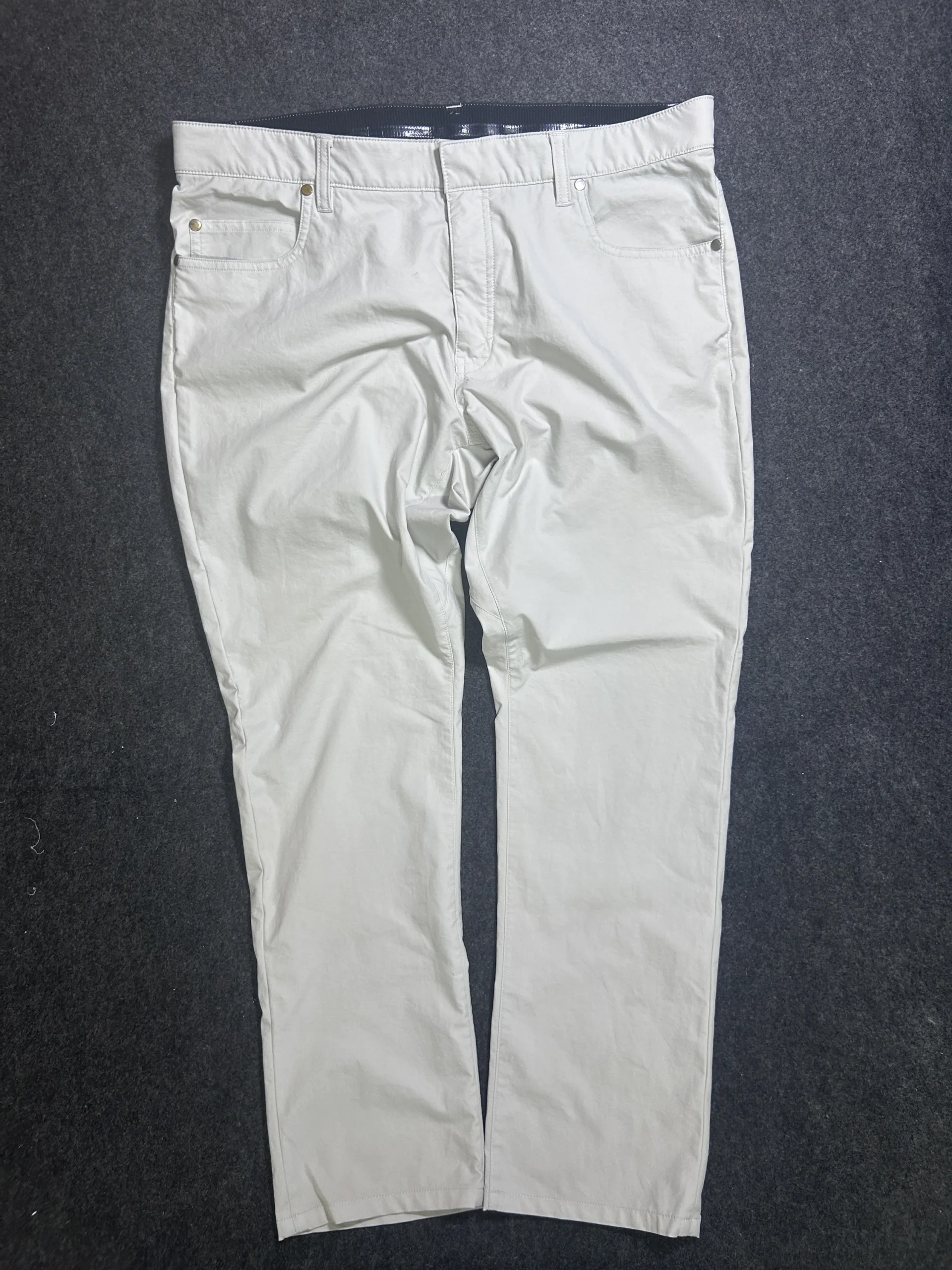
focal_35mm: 26
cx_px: 476
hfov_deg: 53.1
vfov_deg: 67.3
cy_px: 635
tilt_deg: -66.1
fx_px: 953
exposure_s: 1/50
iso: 100
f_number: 1.5
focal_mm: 5.7
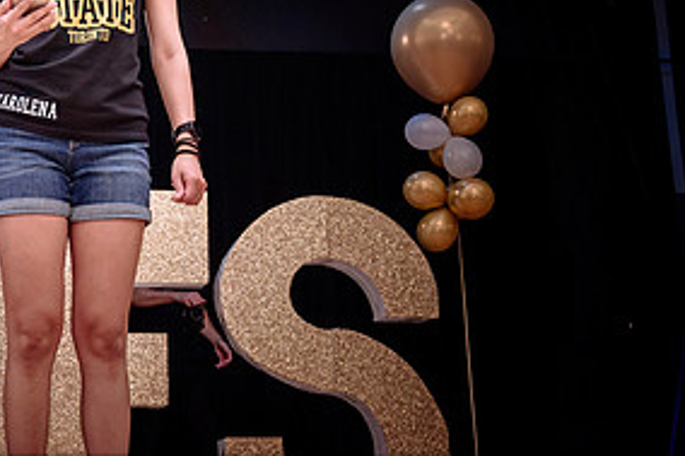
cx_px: 131
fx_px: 1312
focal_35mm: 69
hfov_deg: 28.6
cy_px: 191
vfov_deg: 19.7
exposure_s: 1/160
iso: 800
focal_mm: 24
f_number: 2.8
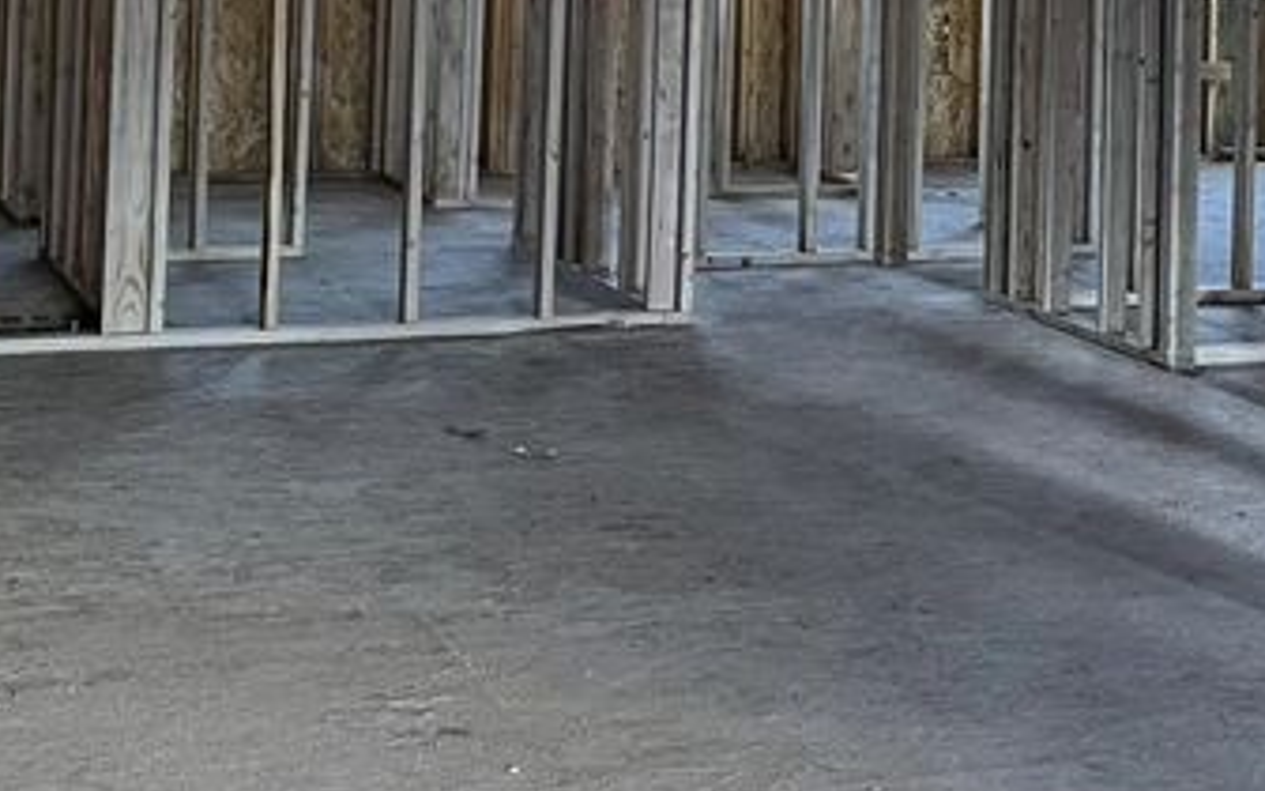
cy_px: -192
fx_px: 2896
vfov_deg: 14.9
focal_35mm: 84
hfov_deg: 24.3
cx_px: 983
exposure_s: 1/60
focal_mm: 5.7
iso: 200
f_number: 1.5
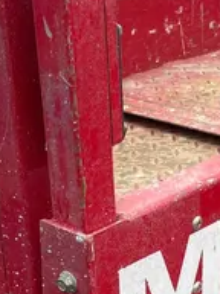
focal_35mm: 99
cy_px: 278
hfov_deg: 14.7
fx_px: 842
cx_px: 215
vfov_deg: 19.4
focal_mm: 4.2
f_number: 1.6
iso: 32
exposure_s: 1/471
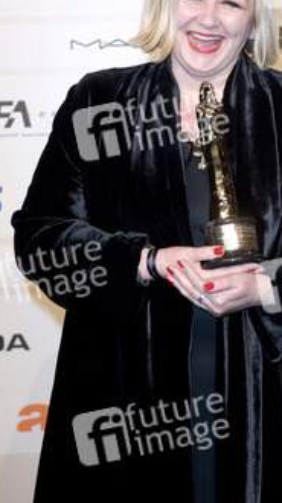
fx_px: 1186
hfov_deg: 13.5
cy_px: 201
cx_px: 196
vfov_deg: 23.9
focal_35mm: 89
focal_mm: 70
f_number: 6.3
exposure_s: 1/250
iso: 800
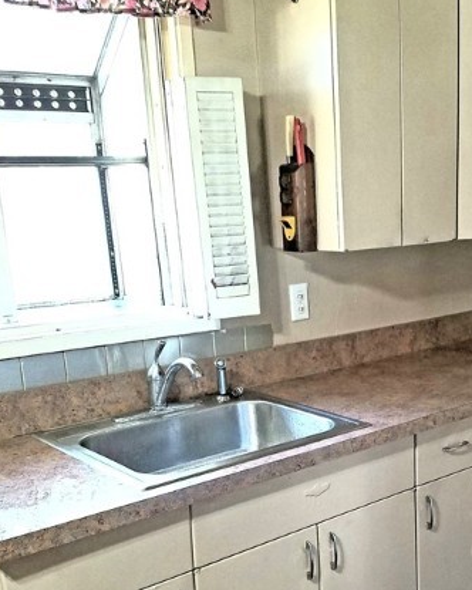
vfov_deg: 38.8
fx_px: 821
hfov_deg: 31.3
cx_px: 372
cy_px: 419
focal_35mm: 47
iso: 160
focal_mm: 4.2
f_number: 1.7
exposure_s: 1/30
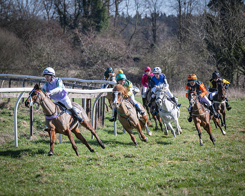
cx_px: 98
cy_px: 101
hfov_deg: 7.1
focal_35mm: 272
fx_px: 1970
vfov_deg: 5.7
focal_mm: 140
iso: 125
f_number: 4
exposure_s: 1/1000
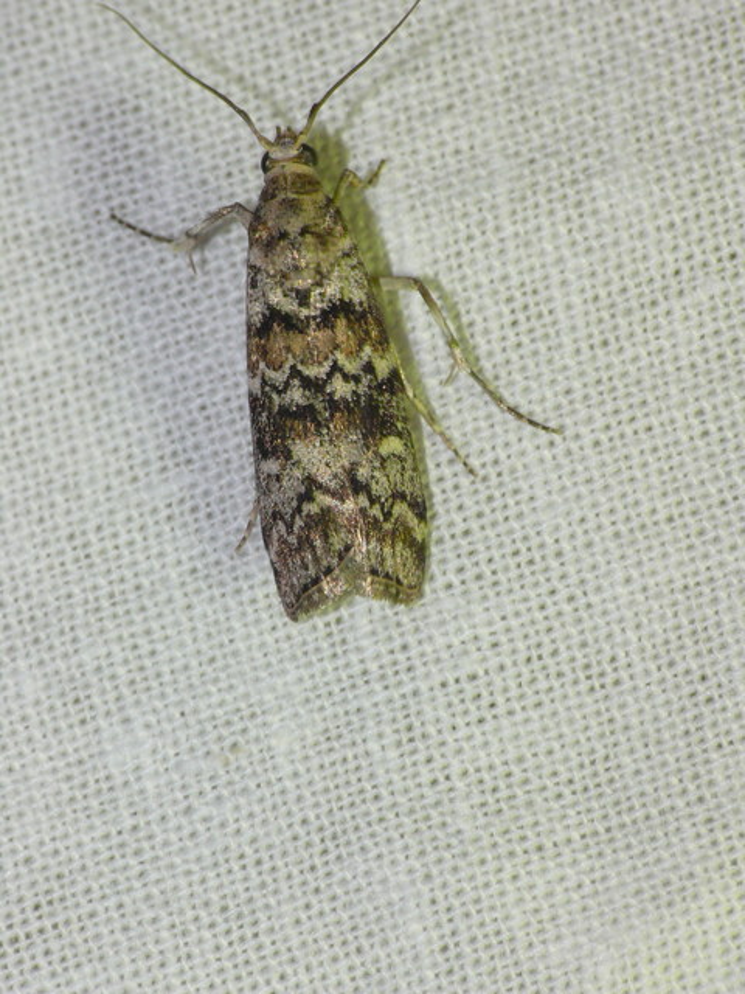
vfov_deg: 8.8
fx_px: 6485
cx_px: 372
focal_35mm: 226
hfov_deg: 6.6
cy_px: 497
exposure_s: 1/200
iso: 200
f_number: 11
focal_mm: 47.8
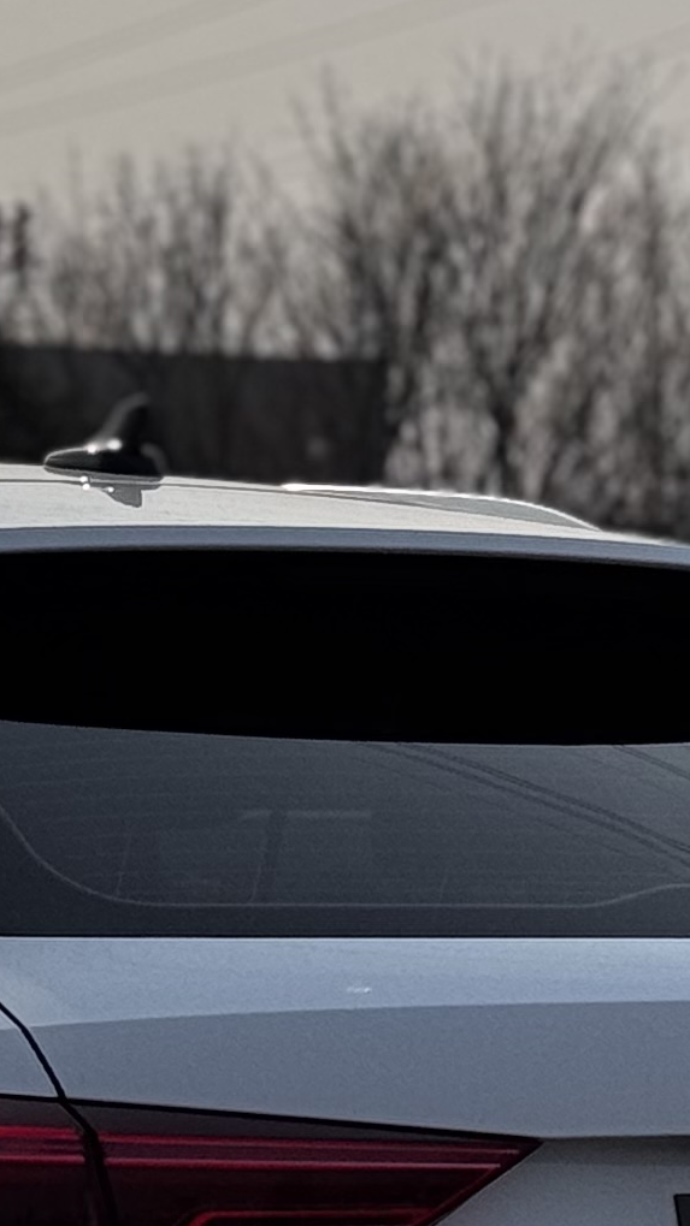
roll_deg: +0.1
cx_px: 45
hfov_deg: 5.9
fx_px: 6735
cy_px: 950
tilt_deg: -2.7
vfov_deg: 10.4
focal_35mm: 207
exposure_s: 1/12500
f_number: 1.78
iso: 80
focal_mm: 6.76
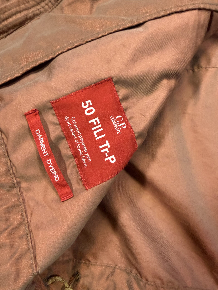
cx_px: 109
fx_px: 202
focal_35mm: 24
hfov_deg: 56.8
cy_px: 145
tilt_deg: -76.2
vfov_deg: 71.6
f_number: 2.2
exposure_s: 1/50
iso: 500
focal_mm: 2.22
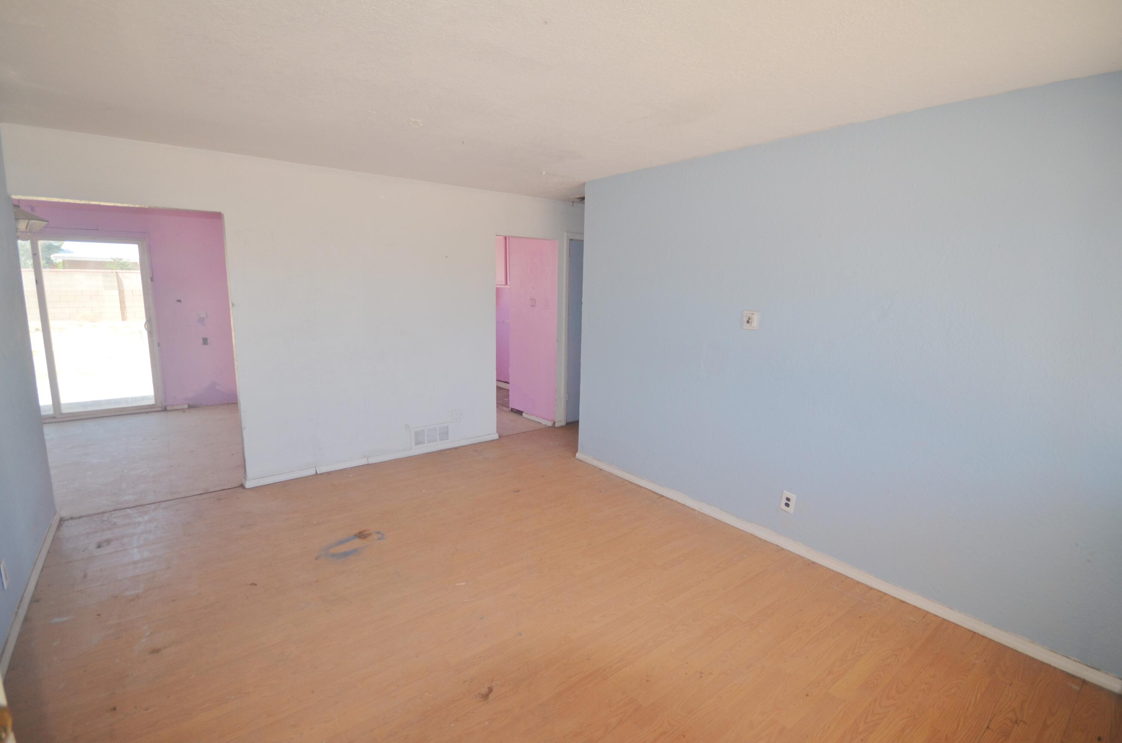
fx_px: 467
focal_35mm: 15
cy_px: 372
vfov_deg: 77.1
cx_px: 561
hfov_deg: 100.5
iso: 200
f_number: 4
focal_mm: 10
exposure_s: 1/125
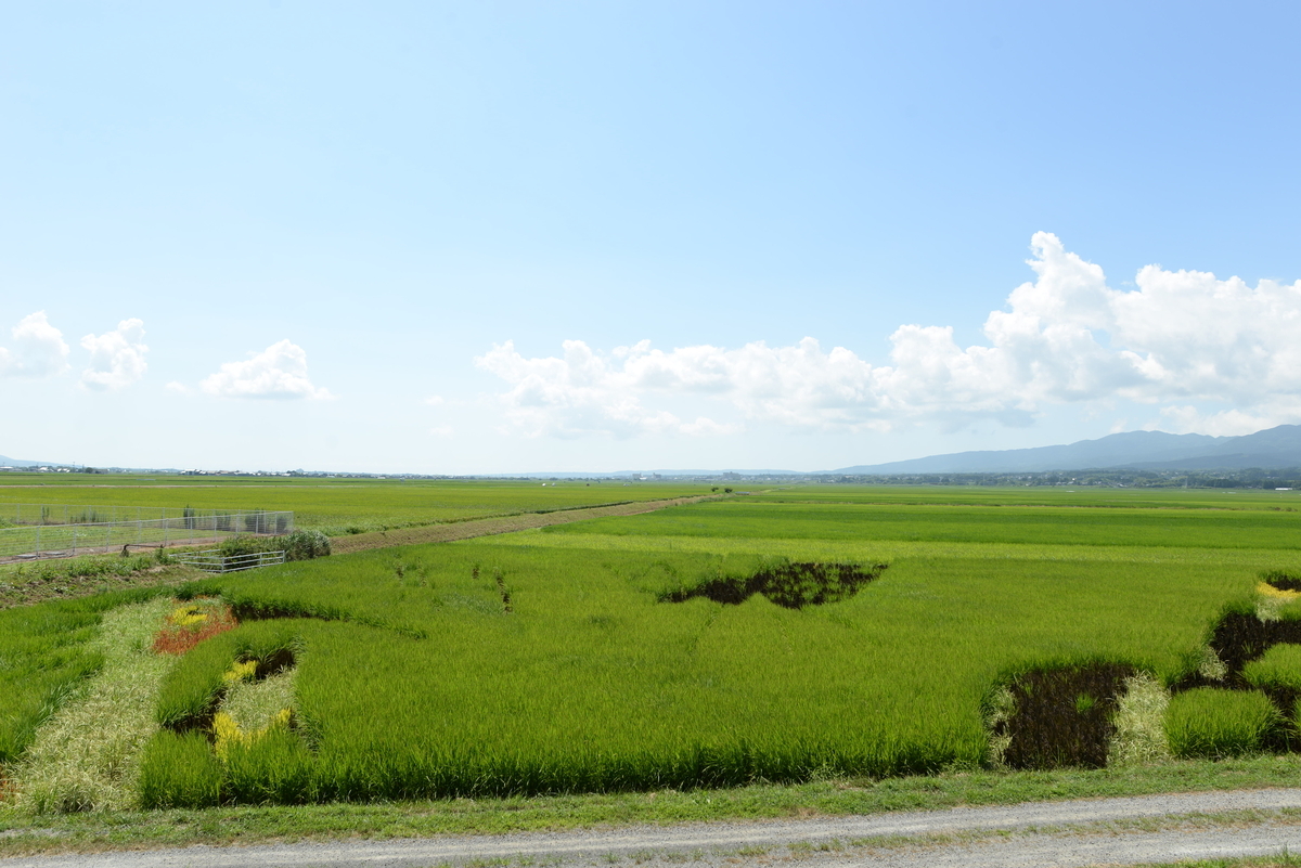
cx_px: 650
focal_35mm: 24
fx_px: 868
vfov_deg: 53.2
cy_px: 434
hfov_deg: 73.7
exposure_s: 1/320
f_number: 7.1
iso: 100
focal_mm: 24
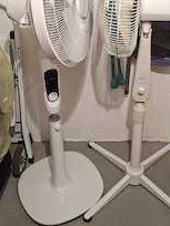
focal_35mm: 45
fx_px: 295
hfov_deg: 32.1
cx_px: 102
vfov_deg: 41.2
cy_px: 64
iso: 250
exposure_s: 1/50
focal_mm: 5.54
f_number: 1.8
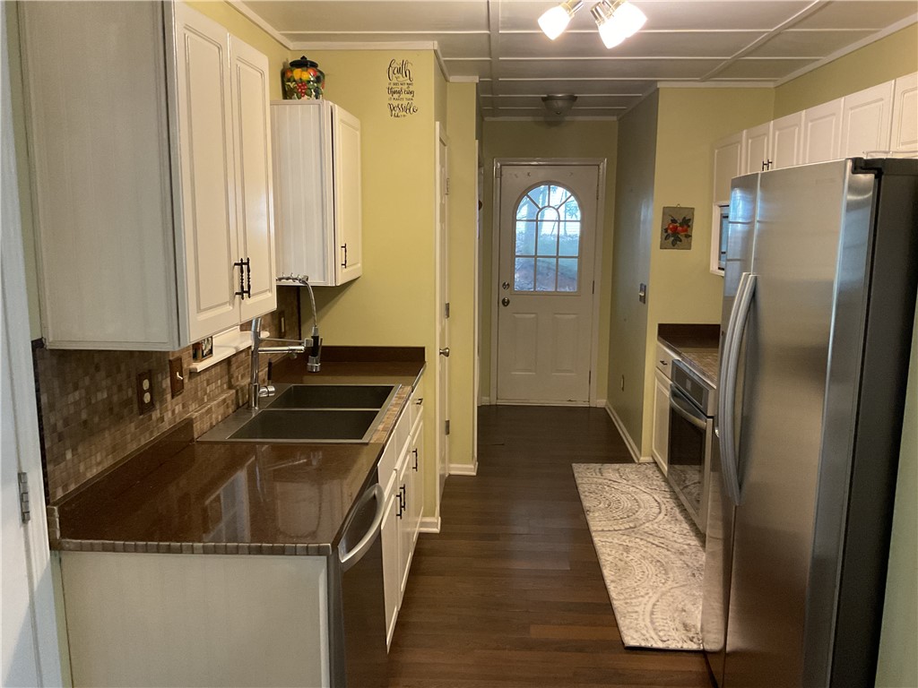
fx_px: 769
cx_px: 459
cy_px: 344
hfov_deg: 61.7
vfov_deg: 48.2
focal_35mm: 29
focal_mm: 3
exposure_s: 1/60
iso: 250
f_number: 1.8
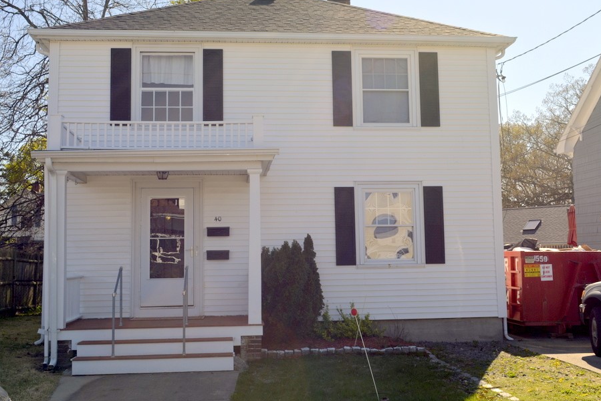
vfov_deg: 32.6
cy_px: 180
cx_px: 299
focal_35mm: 41
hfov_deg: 47.4
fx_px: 685
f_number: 9
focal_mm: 24
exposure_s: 1/200
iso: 100
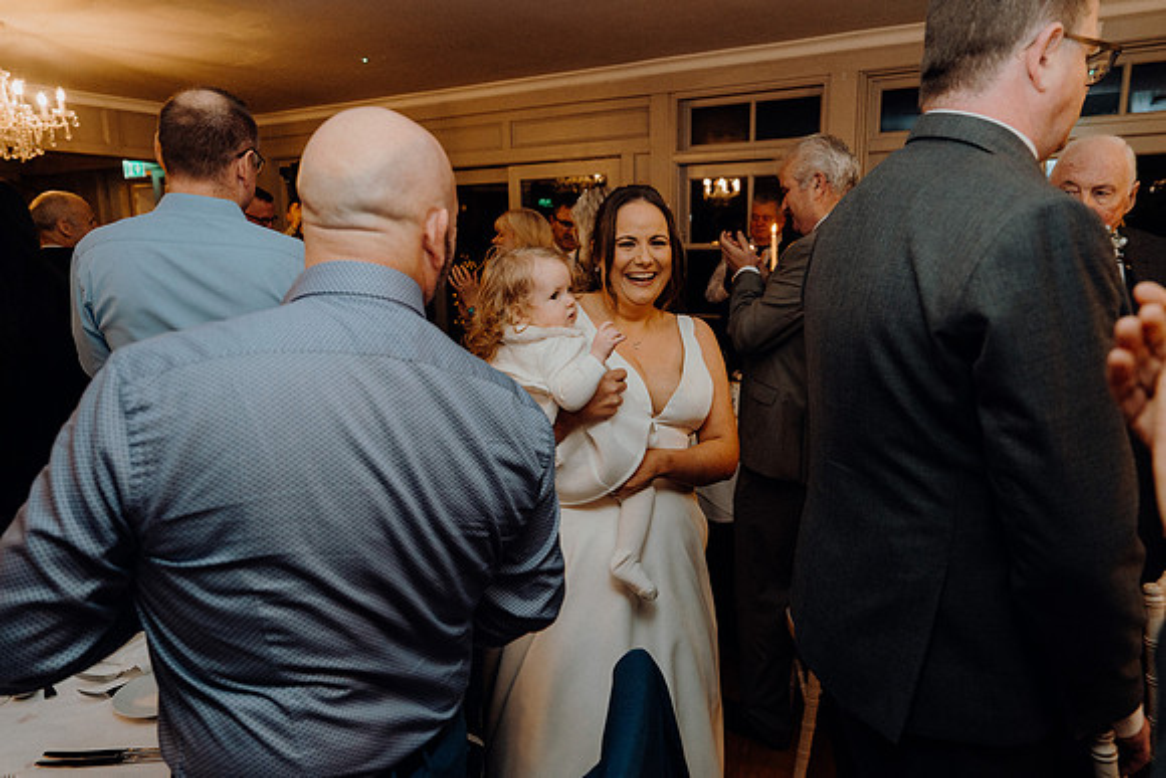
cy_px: 389
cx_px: 583
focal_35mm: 24
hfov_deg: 73.7
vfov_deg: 53.2
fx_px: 777
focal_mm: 24
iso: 2500
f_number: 3.5
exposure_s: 1/160
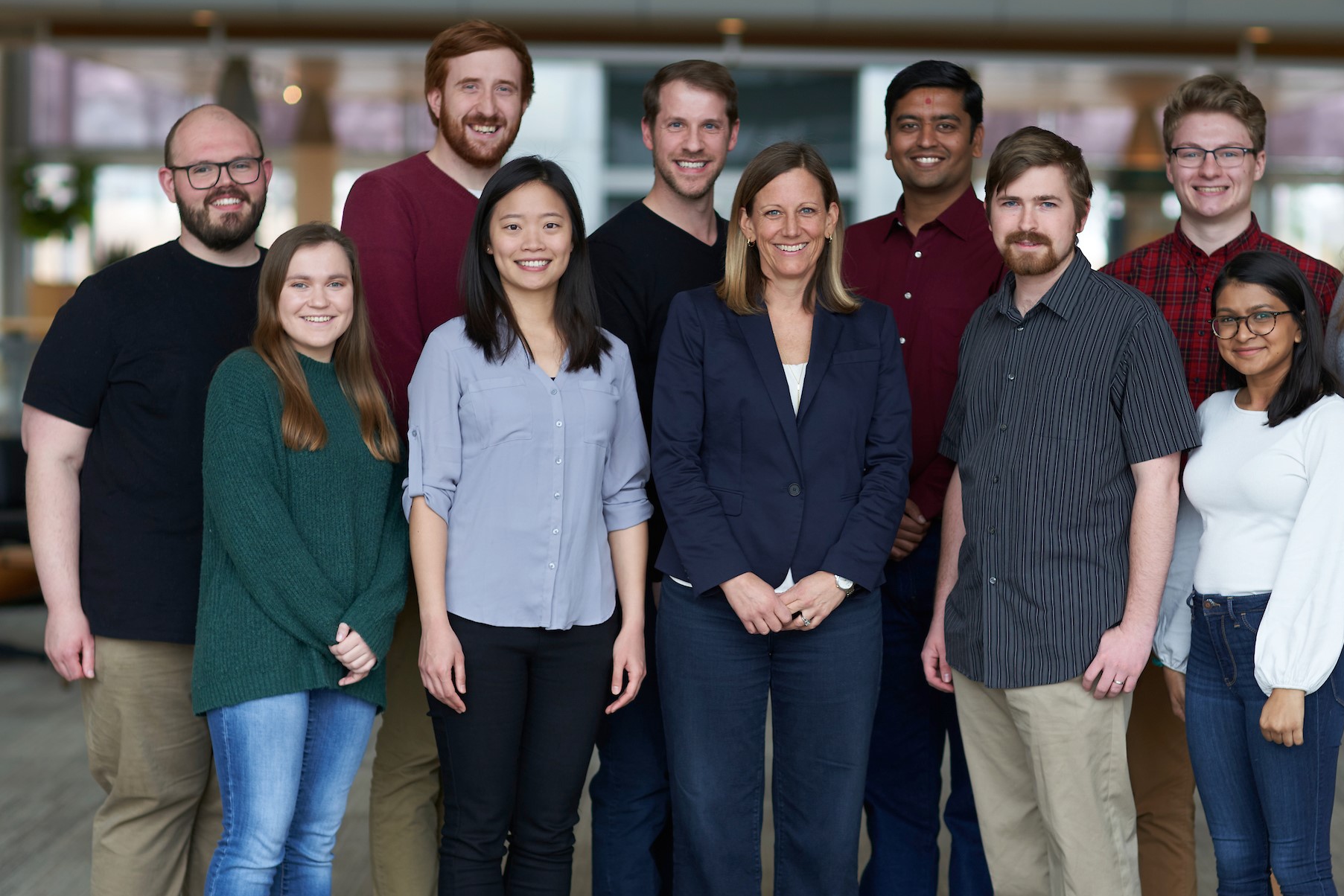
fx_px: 4219
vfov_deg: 12.1
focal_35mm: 113
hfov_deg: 18.1
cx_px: 762
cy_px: 519
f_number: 2.2
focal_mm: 85
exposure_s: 1/160
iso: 200
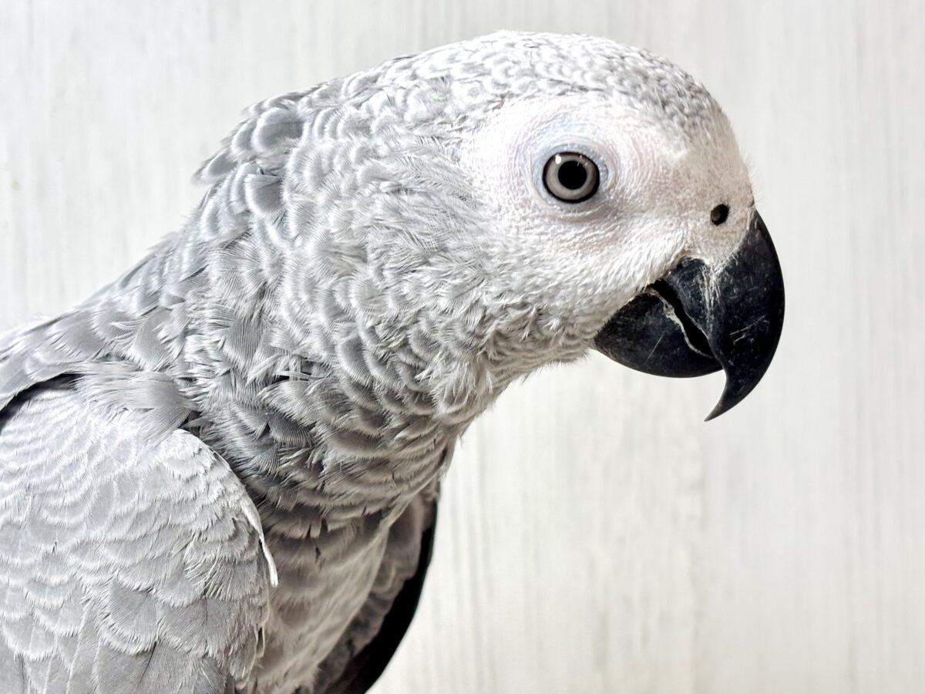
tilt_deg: -17.2
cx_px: 462
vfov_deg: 28.0
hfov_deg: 36.8
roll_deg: +1.9
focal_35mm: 52
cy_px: 347
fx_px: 1390
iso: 50
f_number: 1.6
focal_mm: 5.96
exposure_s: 1/100
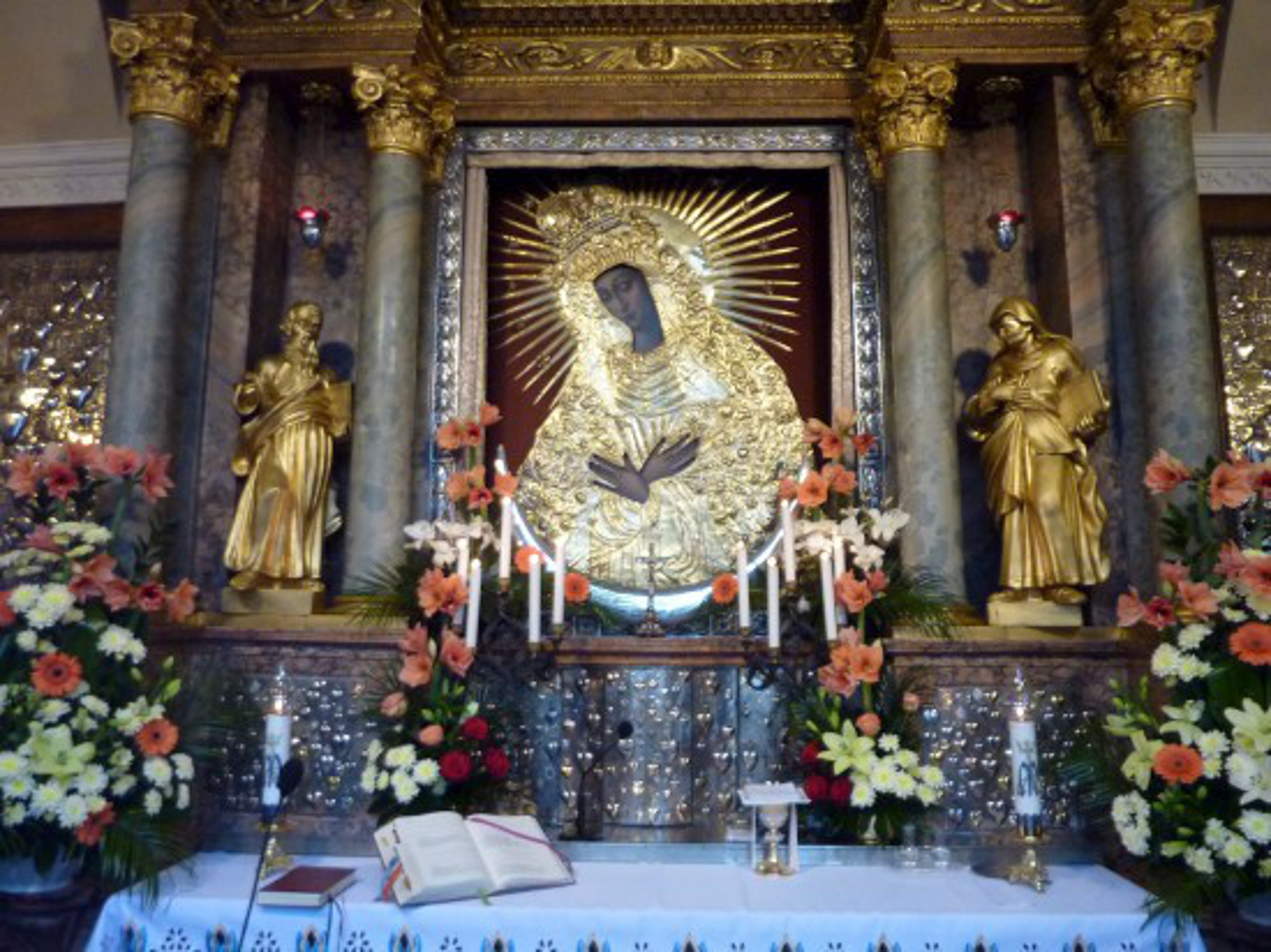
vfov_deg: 54.8
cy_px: 476
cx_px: 636
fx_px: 918
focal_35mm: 25
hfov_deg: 69.4
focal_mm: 4.1
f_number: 3.3
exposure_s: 1/30
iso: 320
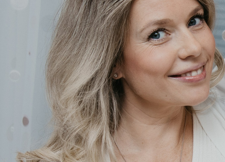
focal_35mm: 133
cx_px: 261
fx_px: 851
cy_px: 100
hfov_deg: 14.6
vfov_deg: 10.8
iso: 80
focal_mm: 30
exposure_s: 1/160
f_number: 4
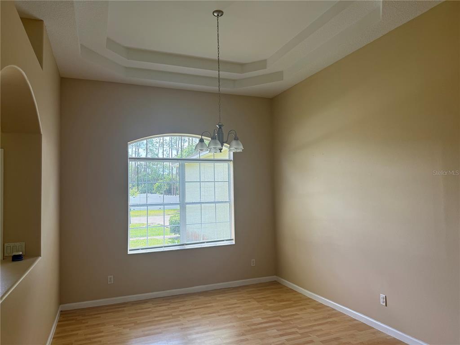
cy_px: 172
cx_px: 230
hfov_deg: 71.6
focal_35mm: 24
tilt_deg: +3.8
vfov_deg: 56.8
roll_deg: +2.4
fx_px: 319
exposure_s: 1/389
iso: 100
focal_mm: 6.76
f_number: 1.78
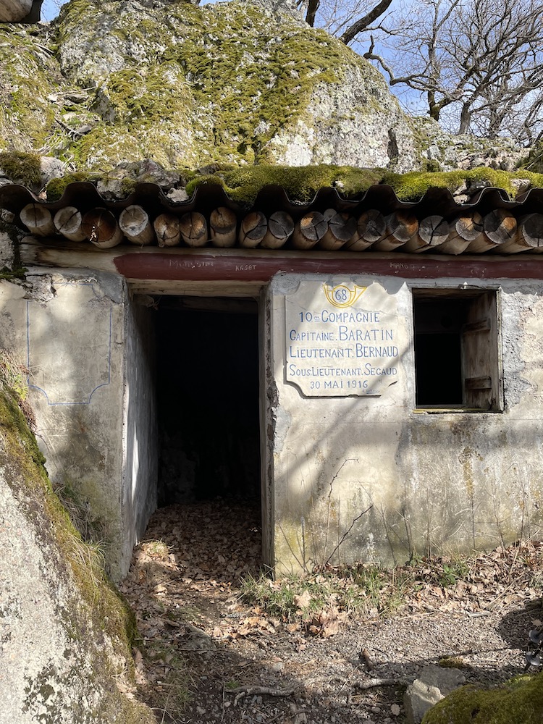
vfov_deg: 67.3
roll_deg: +0.7
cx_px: 272
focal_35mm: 26
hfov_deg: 53.1
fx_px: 544
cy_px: 362
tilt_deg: +16.3
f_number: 1.6
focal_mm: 4.2
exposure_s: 1/1261
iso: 32
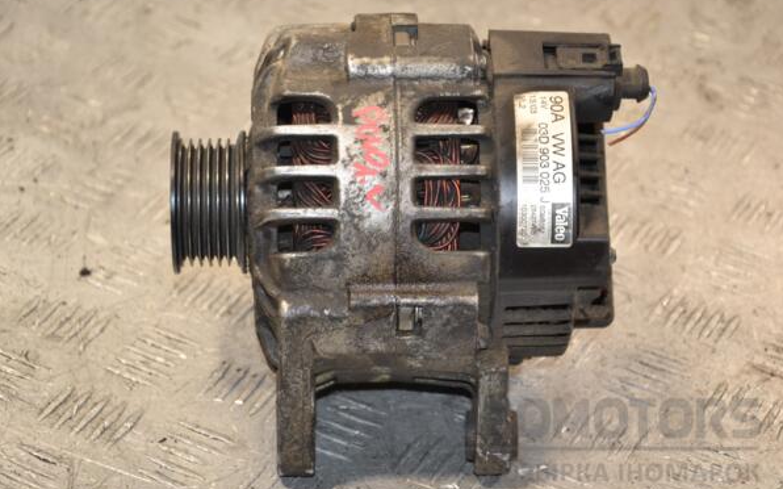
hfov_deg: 18.1
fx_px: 2464
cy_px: 243
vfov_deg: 11.3
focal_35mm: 116
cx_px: 392
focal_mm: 75
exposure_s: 1/160
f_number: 5.3
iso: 800
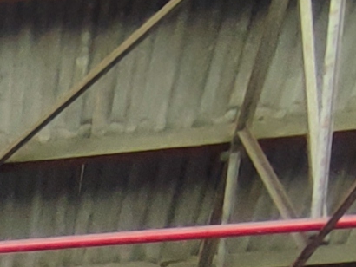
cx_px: -299
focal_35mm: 128
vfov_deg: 9.8
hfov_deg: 13.7
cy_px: 708
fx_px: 1317
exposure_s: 1/50
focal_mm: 1.65
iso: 177
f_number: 2.2
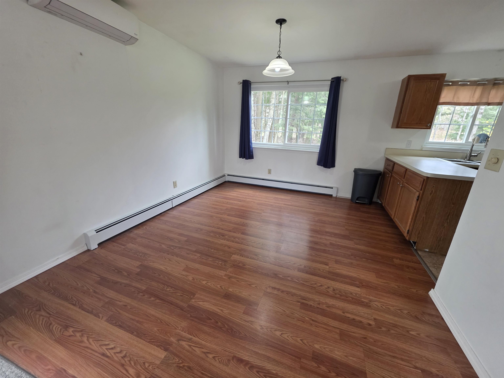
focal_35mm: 13
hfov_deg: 106.2
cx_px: 252
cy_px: 189
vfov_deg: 89.9
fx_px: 189
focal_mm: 2.2
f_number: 1.9
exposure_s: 1/120
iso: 200
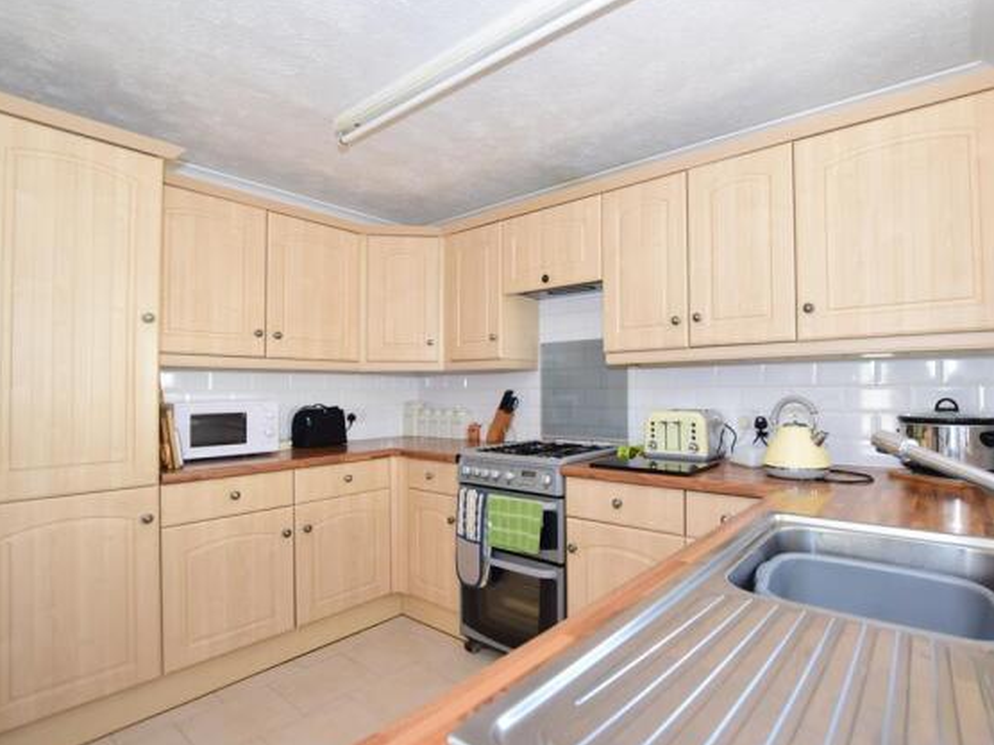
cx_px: 552
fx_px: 488
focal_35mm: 17
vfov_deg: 74.7
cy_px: 380
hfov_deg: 90.7
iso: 400
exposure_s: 1/40
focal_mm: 10
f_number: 5.6
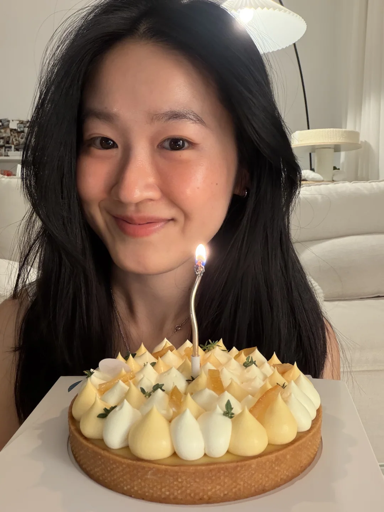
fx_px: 444
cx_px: 192
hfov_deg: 46.8
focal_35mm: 30
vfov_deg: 60.0
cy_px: 256
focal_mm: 2.71
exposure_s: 1/33
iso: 250
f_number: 1.9
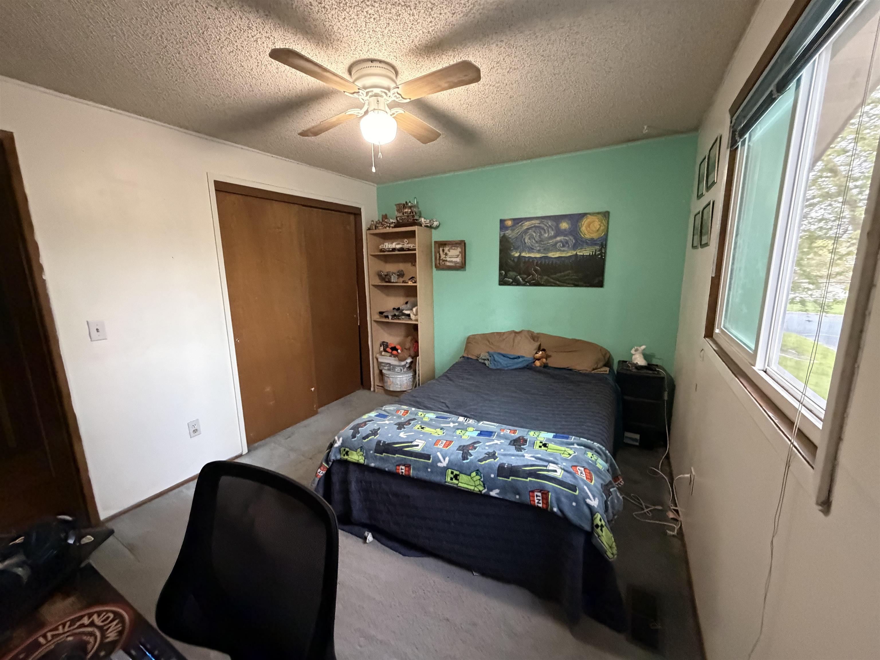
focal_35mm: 14
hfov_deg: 102.1
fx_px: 356
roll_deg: +1.9
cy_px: 330
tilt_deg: -10.3
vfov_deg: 85.7
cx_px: 440
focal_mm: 2.22
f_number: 2.2
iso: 1000
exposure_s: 1/60
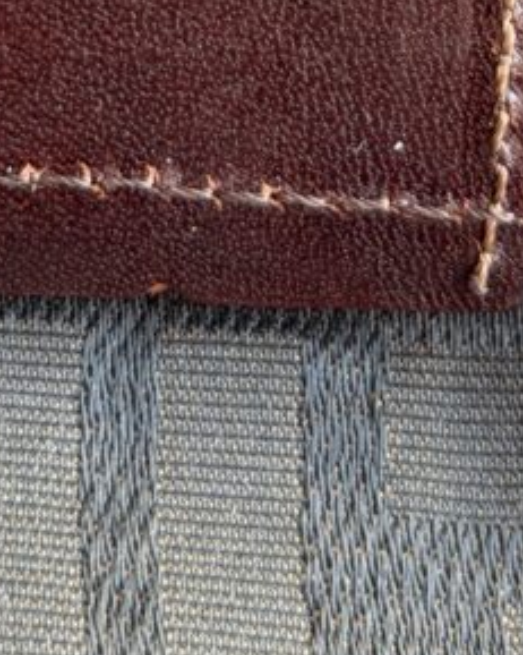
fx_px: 3214
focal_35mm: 166
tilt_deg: -82.0
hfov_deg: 9.3
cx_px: 188
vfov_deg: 11.2
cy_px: -335
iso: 250
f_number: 1.78
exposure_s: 1/60
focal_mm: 6.76
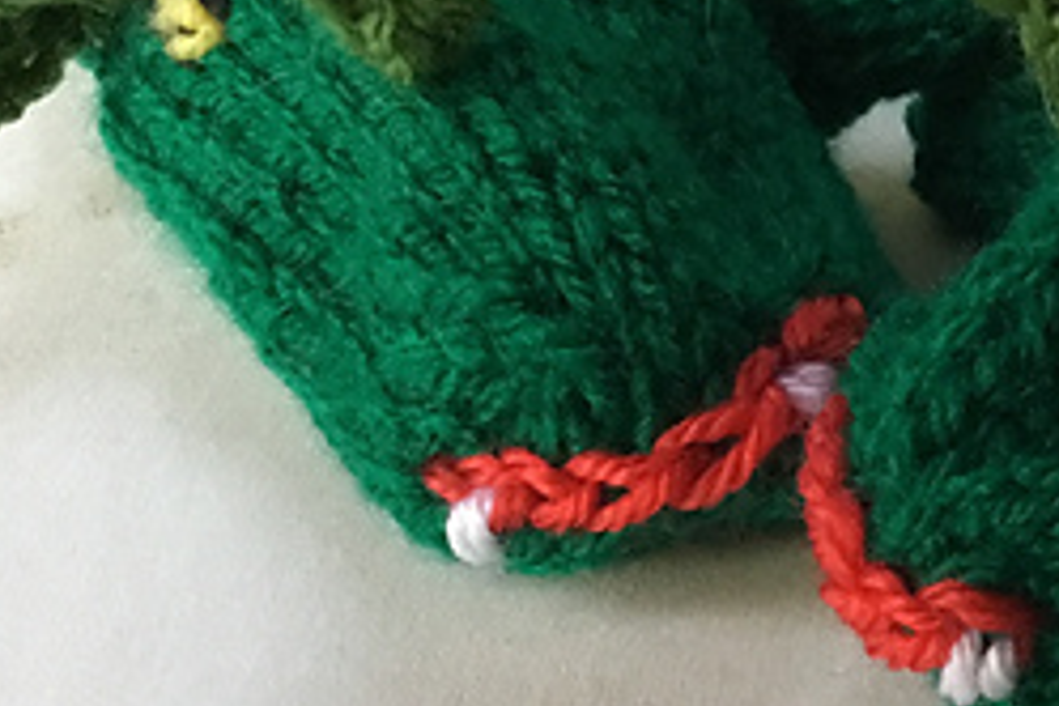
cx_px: 1093
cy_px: 310
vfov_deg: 16.4
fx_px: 2441
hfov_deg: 23.3
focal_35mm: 83
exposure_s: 1/33
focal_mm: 3.3
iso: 250
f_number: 2.4
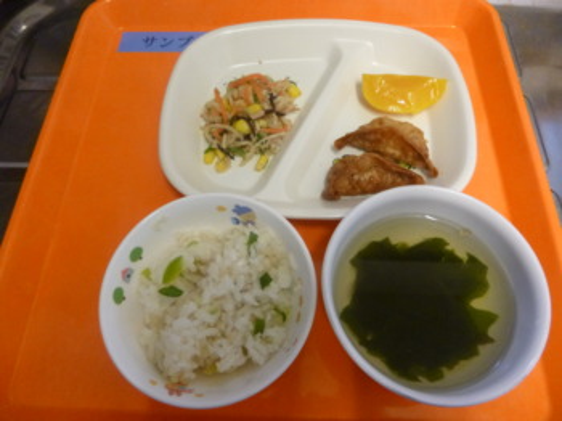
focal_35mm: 25
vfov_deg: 54.8
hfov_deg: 69.4
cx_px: 281
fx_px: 406
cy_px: 210
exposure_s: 1/15
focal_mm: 4.5
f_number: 3.9
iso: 400
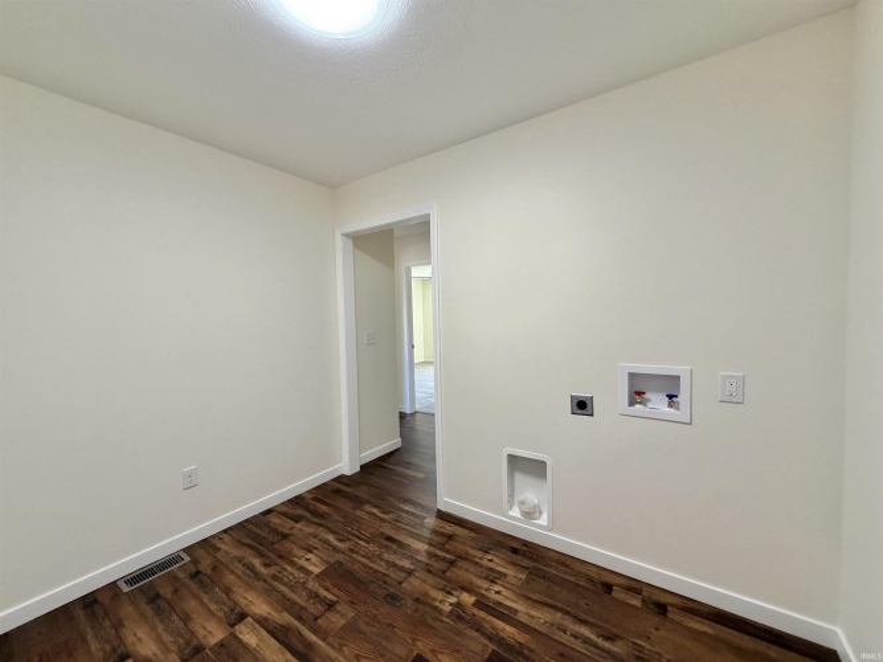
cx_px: 442
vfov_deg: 85.7
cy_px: 331
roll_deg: +1.4
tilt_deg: -2.3
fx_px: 357
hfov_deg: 102.1
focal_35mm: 14
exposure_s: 1/120
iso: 320
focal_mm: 2.22
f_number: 2.2
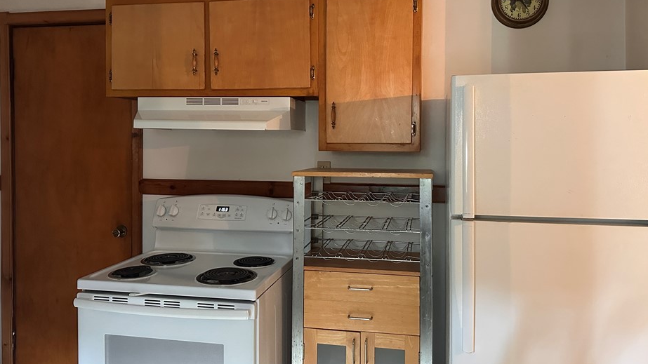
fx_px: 498
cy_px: 149
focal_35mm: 29
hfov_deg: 66.1
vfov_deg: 40.0
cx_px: 330
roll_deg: +0.1
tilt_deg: -1.0
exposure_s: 1/60
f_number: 1.78
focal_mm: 6.86
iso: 800
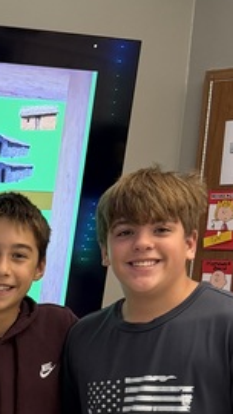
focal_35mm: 99
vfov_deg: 20.7
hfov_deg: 11.3
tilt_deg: -10.4
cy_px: 431
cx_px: -196
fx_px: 1087
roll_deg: -1.7
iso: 160
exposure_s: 1/60
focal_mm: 6.76
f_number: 1.78
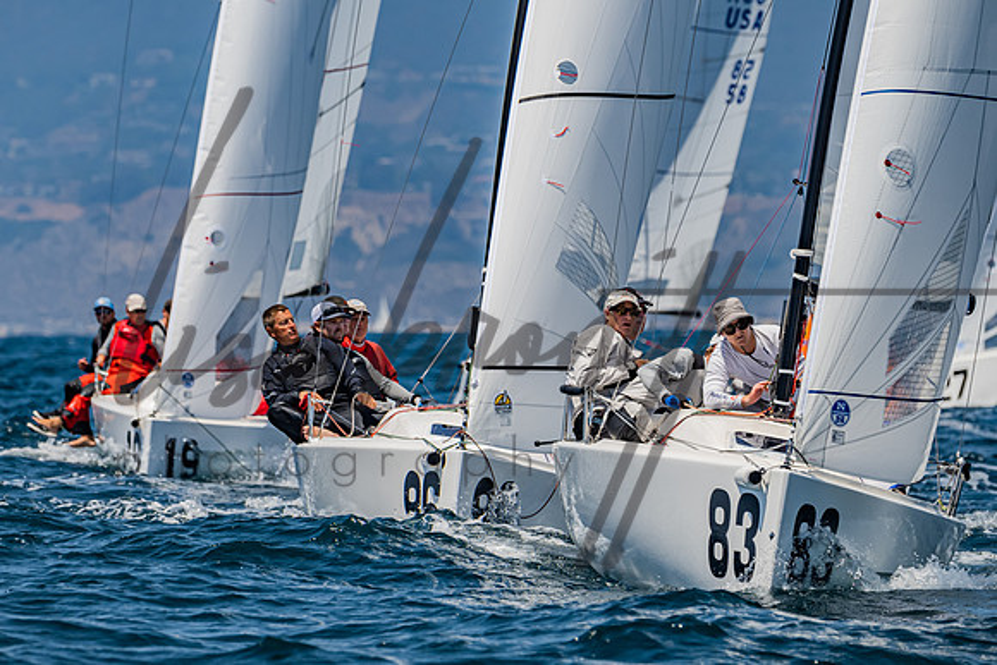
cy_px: 334
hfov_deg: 4.8
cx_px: 432
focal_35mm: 428
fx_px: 11849
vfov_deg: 3.2
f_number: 6.3
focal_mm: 290
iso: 400
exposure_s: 1/2000
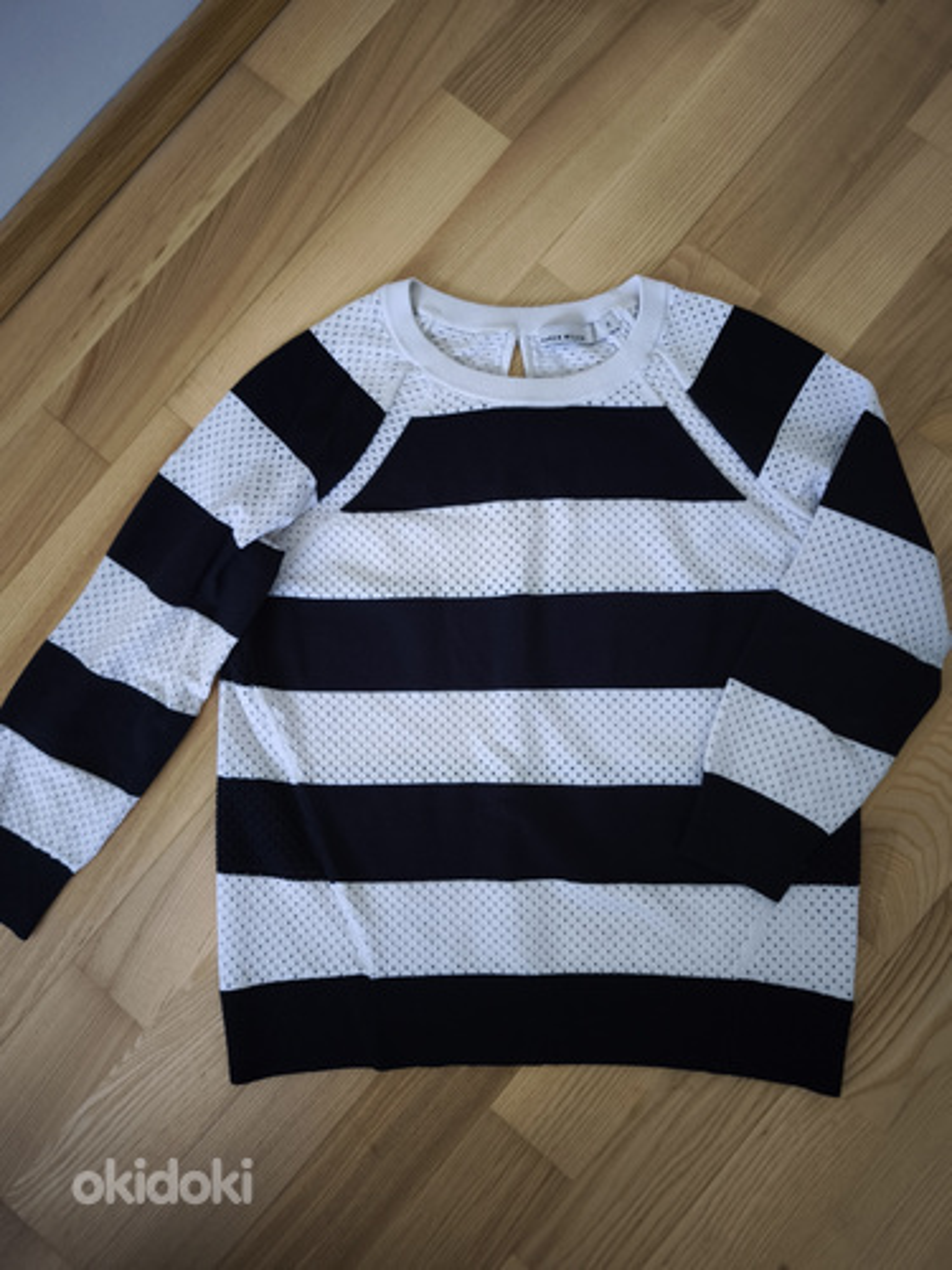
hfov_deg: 58.9
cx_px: 476
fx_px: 843
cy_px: 635
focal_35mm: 23
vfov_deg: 73.9
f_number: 1.6
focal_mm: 6.57
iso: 640
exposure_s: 1/33.3
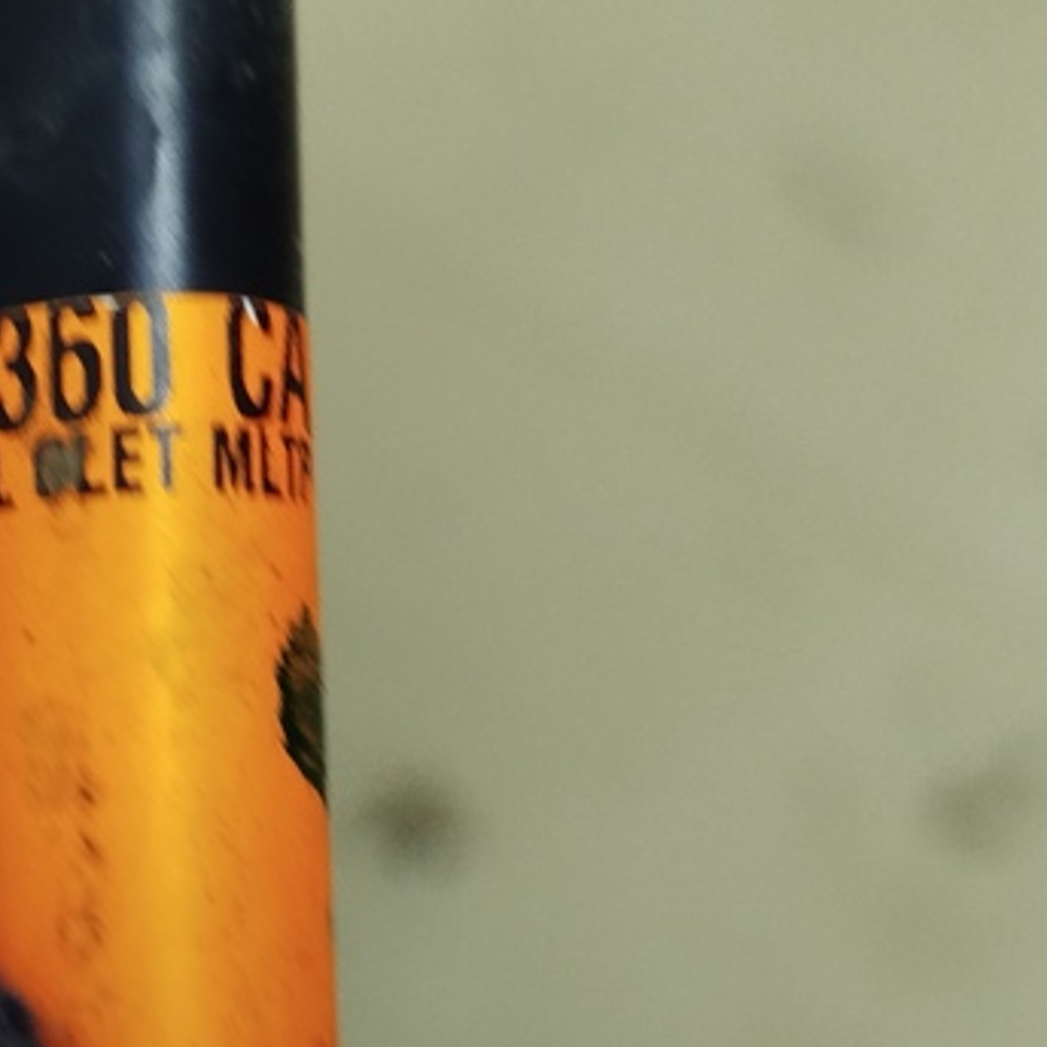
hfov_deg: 21.6
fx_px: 2703
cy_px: 475
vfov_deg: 21.9
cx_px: 177
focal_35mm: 79
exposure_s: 1/33
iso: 400
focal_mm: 5.31
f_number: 1.7
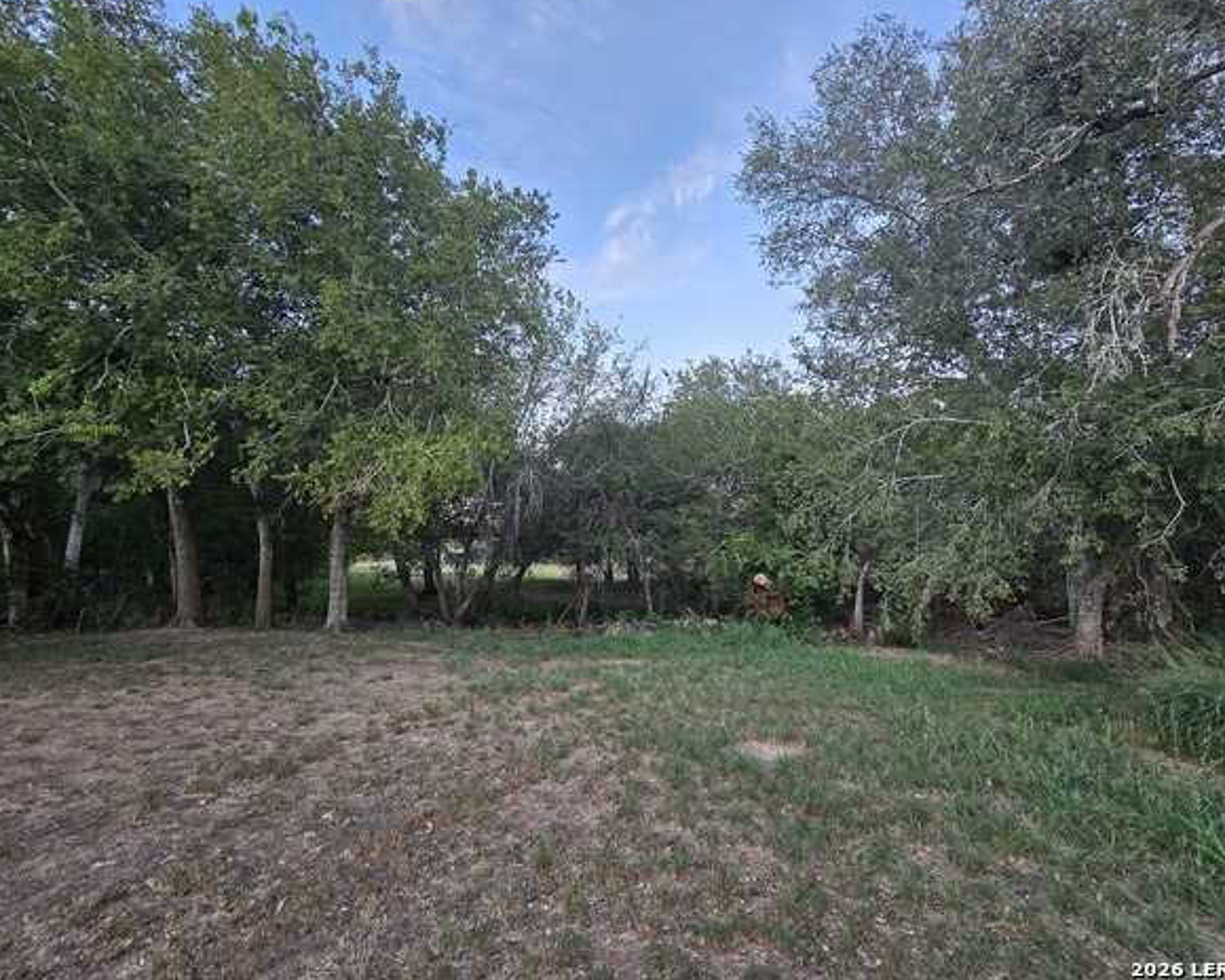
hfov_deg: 100.7
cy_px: 475
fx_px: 508
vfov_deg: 88.0
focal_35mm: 14
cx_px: 623
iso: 125
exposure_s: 1/60
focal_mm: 2.2
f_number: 2.2
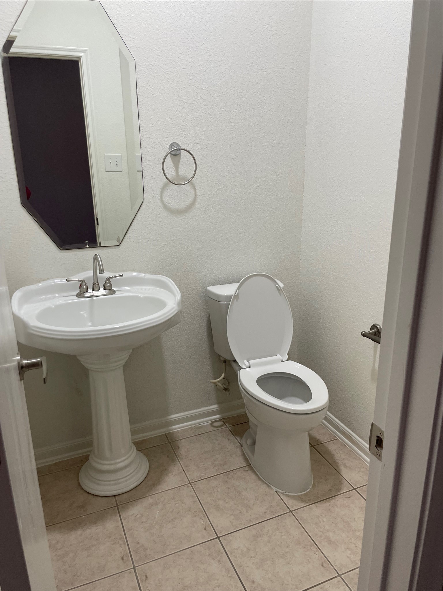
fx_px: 444
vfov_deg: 67.3
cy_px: 296
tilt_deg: -16.2
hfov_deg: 53.1
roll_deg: +0.3
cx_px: 222
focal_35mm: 26
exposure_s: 1/121
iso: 125
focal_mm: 4.2
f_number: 1.6
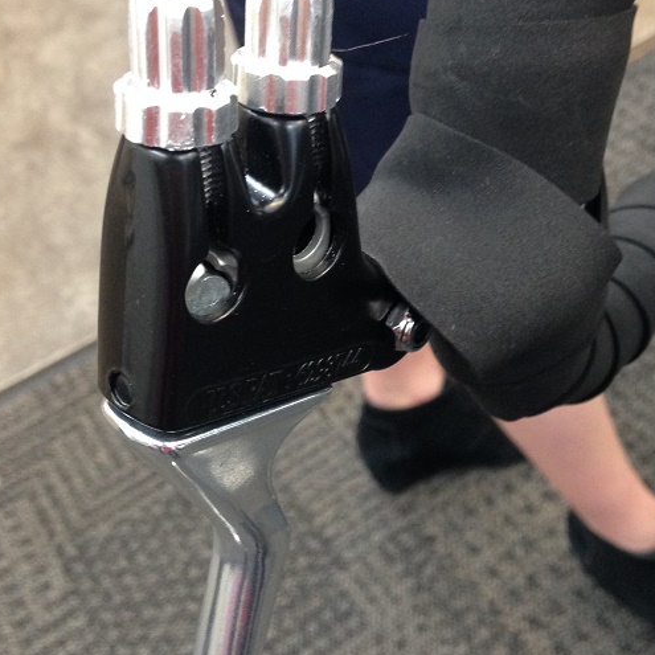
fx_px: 1177
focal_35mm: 55
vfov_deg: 31.1
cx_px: 345
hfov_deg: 31.1
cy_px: 292
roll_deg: +13.3
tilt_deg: -42.5
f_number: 2.4
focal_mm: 4.12
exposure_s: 1/20
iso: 200
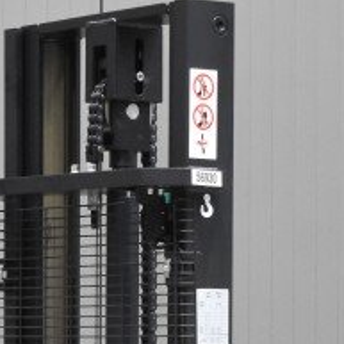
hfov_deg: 6.9
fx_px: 2856
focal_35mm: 254
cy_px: 508
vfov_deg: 6.8
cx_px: 192
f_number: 6.3
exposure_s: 1/20
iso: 1250
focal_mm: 32
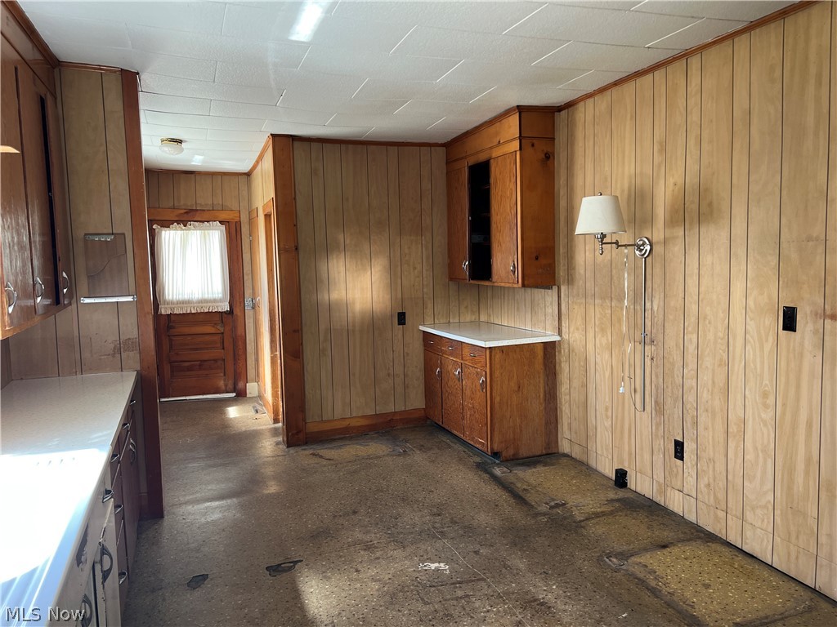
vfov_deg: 53.1
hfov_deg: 67.3
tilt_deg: -7.2
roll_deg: +1.4
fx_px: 629
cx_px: 418
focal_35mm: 26
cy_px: 314
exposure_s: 1/60
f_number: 1.5
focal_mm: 5.7
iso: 80
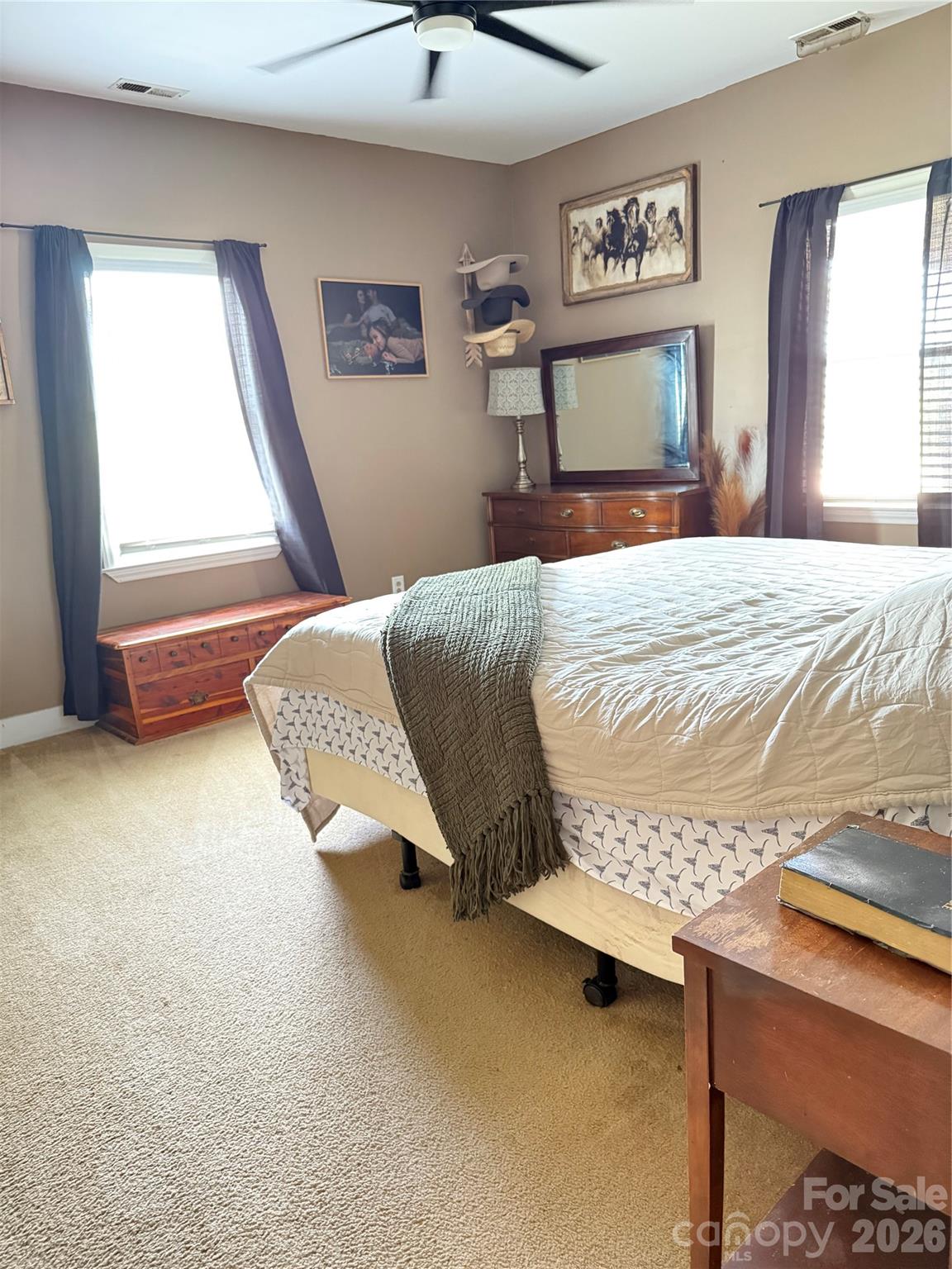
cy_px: 634
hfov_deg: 56.8
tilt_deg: -13.6
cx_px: 476
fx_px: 880
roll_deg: +3.7
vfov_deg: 71.6
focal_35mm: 24
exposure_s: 1/30
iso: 1600
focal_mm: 6.76
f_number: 1.78
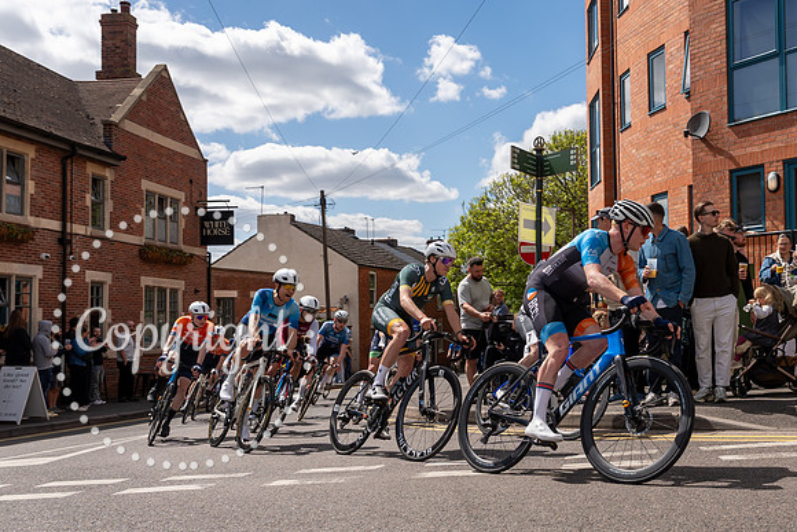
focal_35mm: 37
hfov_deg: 51.3
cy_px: 289
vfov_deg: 36.1
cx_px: 523
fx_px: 815
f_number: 5
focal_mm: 25
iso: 125
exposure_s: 1/1000
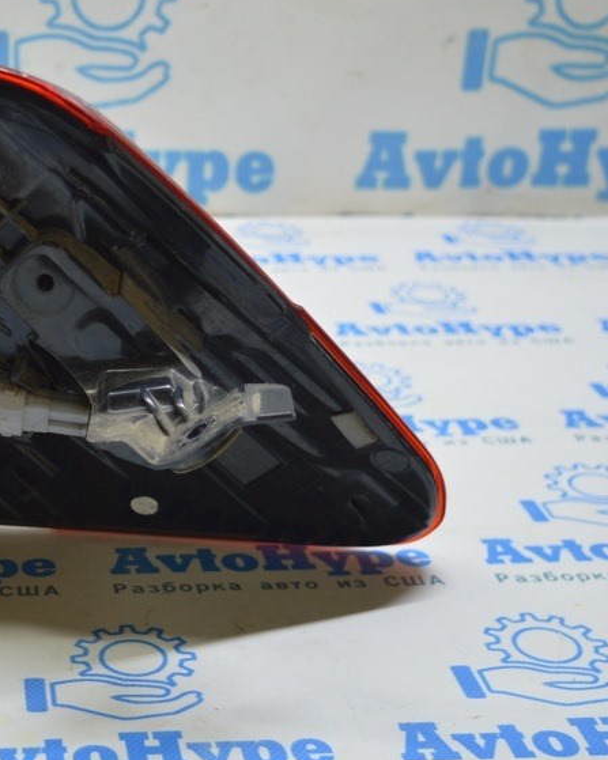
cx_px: -23
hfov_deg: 21.8
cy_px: 400
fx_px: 1507
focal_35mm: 67
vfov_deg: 28.3
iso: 400
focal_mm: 26
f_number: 4
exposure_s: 1/50
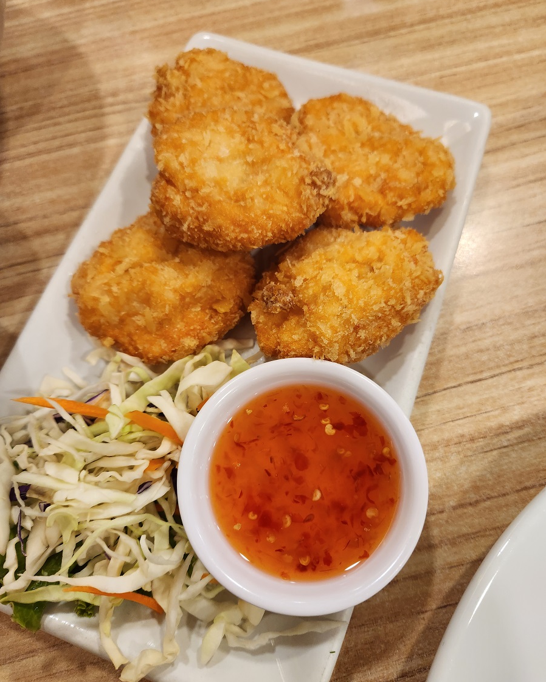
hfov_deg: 58.8
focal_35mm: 24
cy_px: 337
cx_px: 273
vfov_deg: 70.3
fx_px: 485
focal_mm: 5.4
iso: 200
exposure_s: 1/100
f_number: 1.8
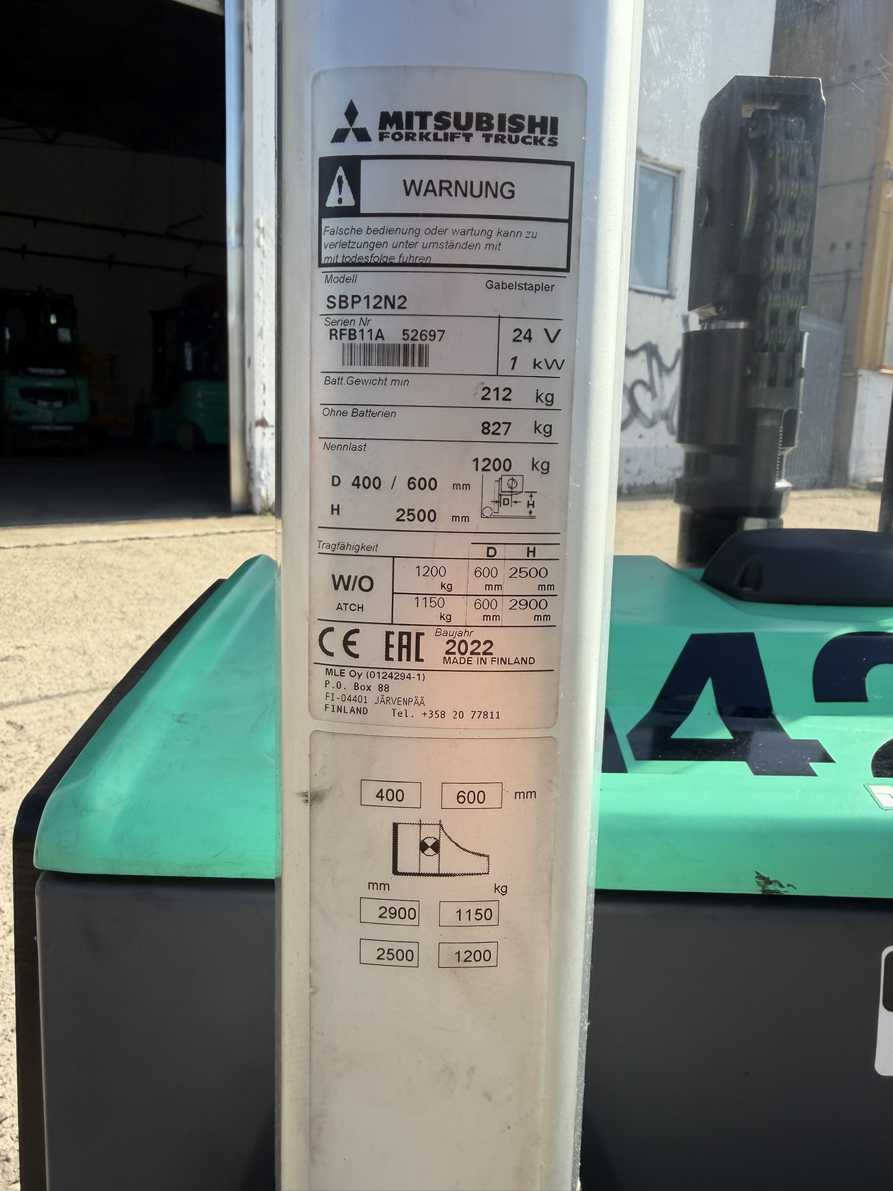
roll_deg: -2.2
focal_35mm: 24
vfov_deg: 71.6
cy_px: 596
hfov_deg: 56.8
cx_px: 446
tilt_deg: -10.1
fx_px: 826
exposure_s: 1/603
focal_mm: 2.22
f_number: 2.2
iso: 32
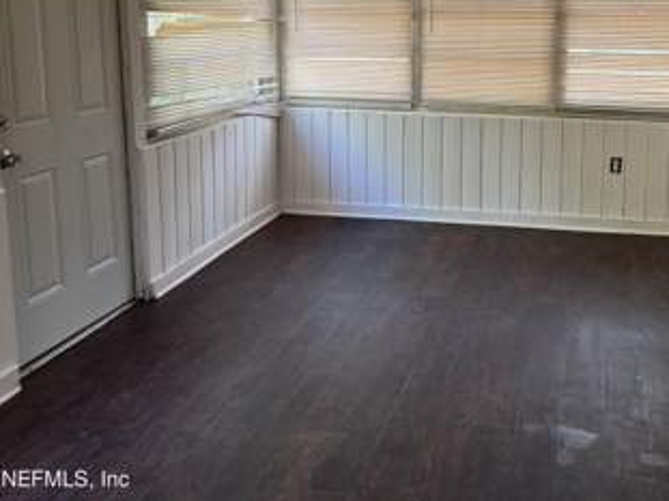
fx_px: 715
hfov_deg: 49.3
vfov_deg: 37.7
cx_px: 445
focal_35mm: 37
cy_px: 126
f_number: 1.78
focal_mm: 6.76
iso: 200
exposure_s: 1/71
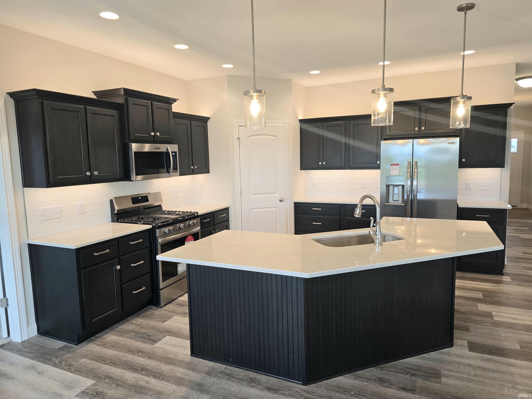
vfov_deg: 58.9
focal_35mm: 23
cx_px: 266
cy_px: 200
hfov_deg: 73.9
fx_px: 353
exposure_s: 1/120
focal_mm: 6.3
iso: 125
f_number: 1.7
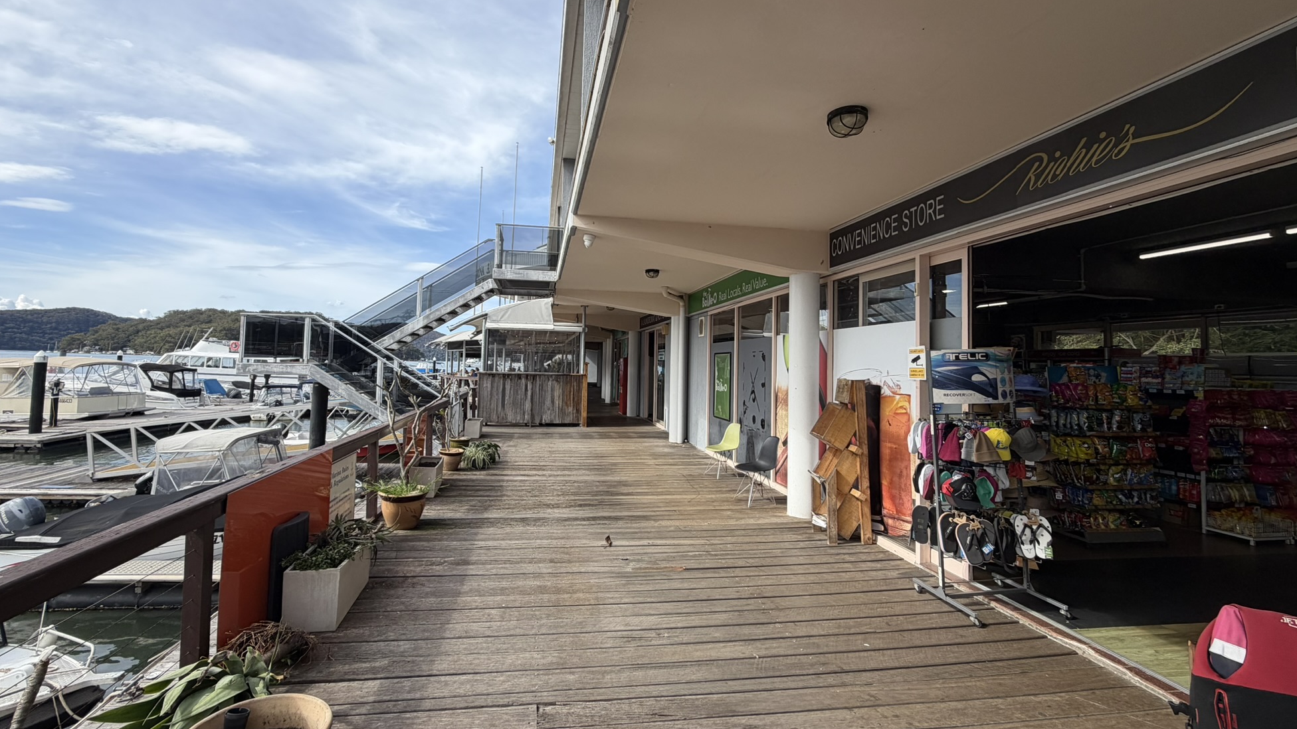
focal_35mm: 16
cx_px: 621
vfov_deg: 67.0
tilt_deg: +2.7
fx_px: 550
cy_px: 338
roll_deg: -1.8
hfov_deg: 99.3
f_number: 2.2
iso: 32
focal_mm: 2.22
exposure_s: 1/770
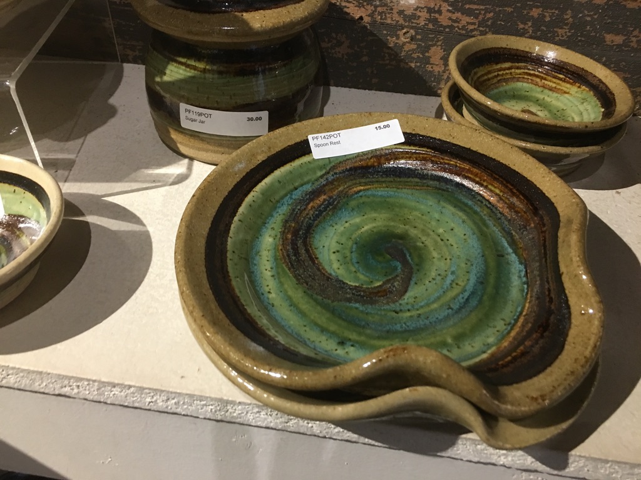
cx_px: 320
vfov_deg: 48.2
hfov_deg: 61.7
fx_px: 537
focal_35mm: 29
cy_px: 240
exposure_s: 1/15
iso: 80
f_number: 2.2
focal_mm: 4.15
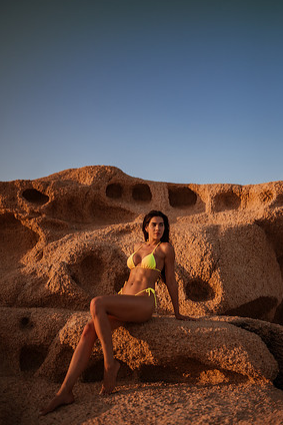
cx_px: 140
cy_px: 203
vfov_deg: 51.9
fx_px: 437
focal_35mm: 37
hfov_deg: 35.9
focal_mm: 35
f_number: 1.6
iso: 100
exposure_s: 1/8000
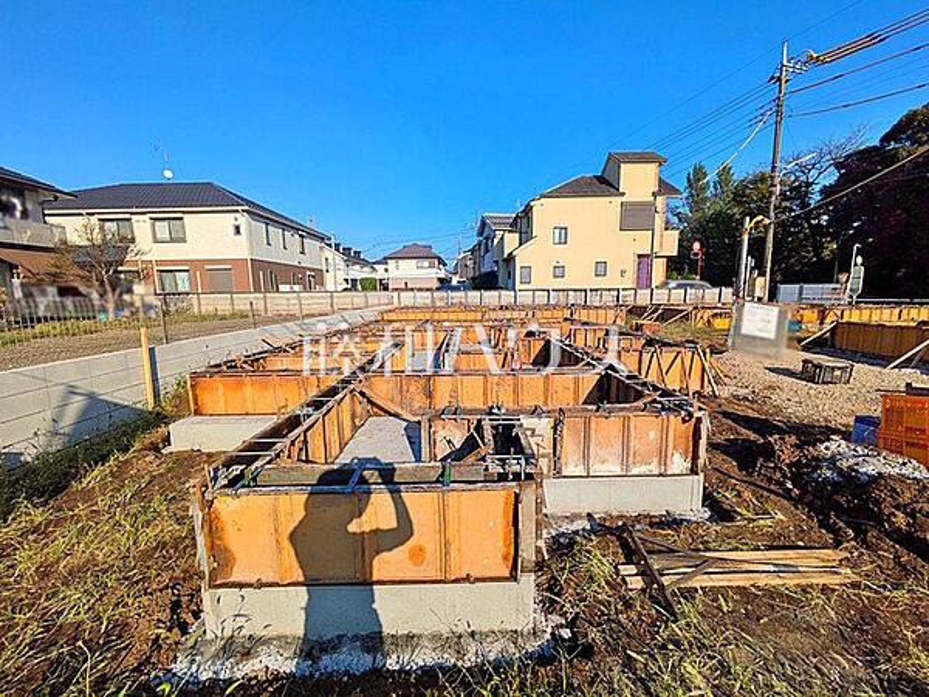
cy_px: 348
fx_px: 376
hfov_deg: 102.1
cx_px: 464
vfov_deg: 85.7
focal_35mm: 14
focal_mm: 1.83
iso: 51
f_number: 2.2
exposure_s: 1/2747
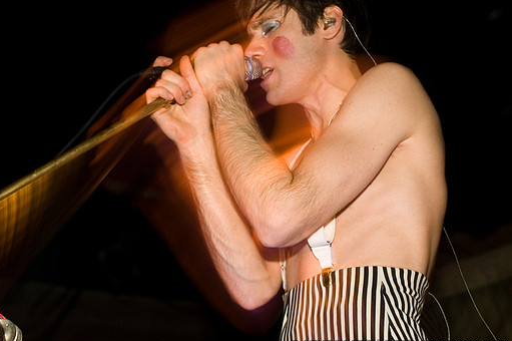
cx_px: 222
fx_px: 847
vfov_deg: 22.7
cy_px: 160
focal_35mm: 60
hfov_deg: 33.6
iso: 800
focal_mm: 35
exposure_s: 1/13
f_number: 3.2
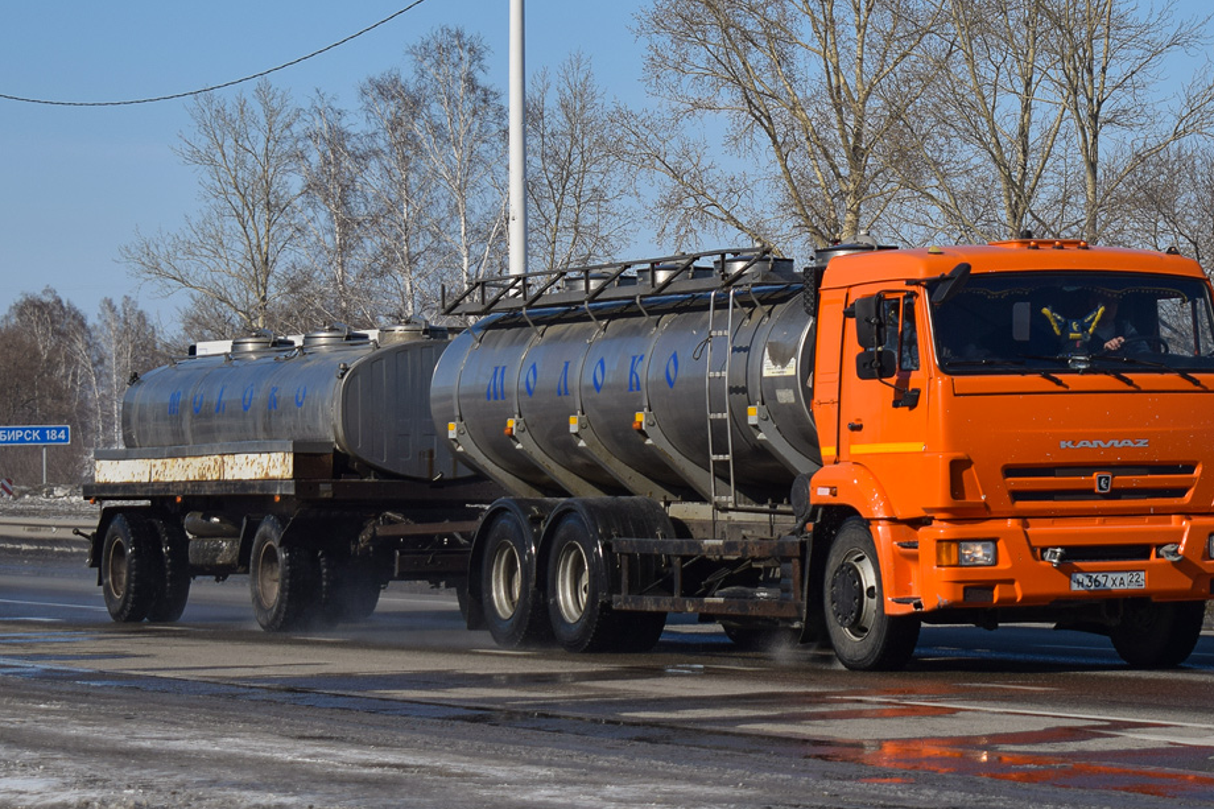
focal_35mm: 108
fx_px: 3629
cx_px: 759
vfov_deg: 12.7
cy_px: 325
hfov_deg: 19.0
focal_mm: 55
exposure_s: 1/1250
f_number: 5.6
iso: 100
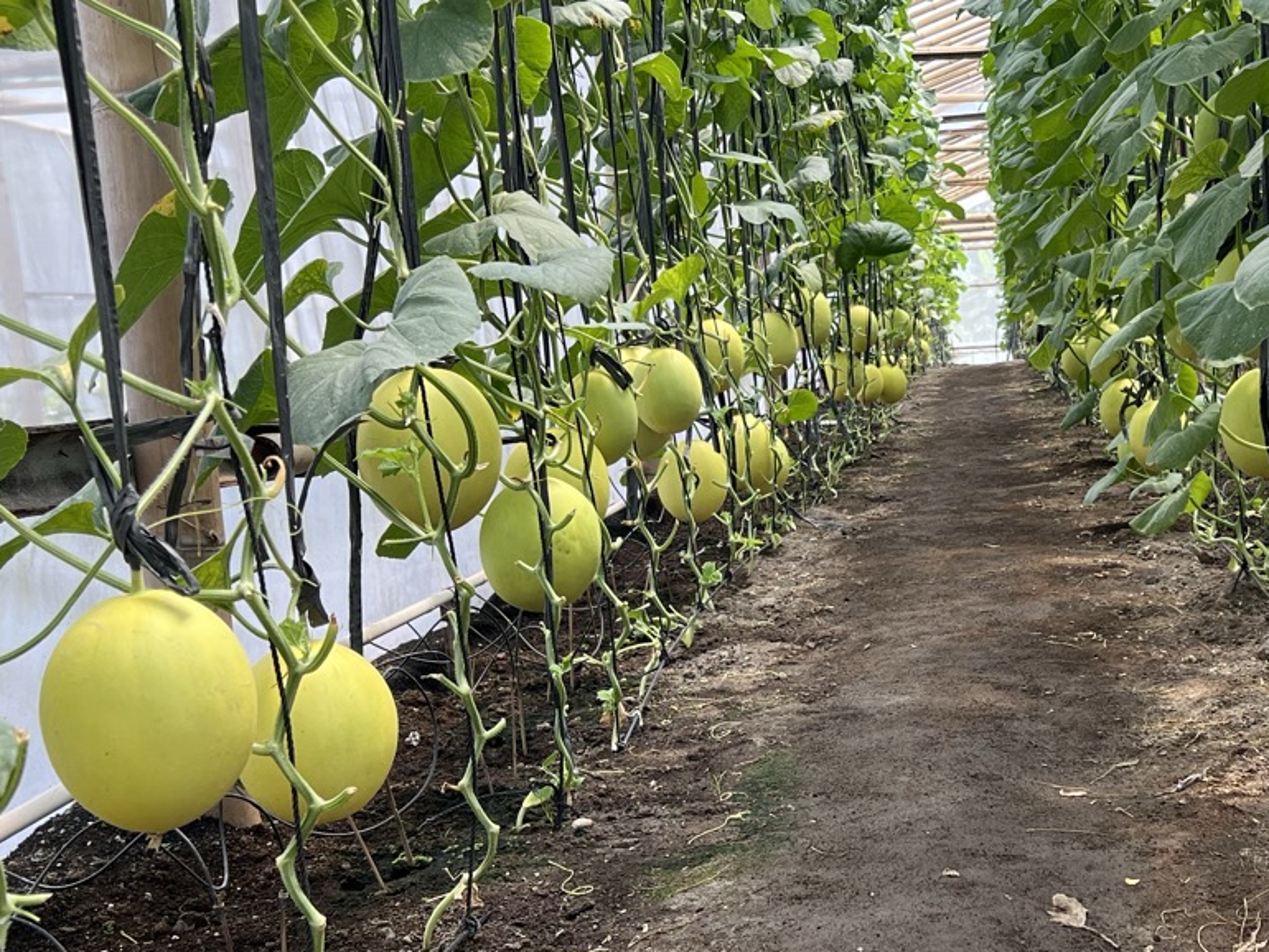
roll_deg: +3.5
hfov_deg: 35.0
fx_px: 1980
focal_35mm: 54
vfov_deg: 27.0
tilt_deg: -5.5
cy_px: 535
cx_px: 908
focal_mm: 5.7
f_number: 1.5
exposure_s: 1/769
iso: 50
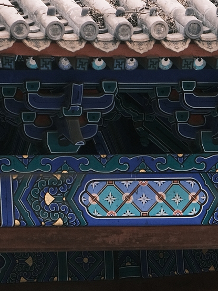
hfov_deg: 4.2
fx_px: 2941
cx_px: 82
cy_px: 285
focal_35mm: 350
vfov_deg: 5.7
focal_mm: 69.8
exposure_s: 1/200
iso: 640
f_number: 5.6
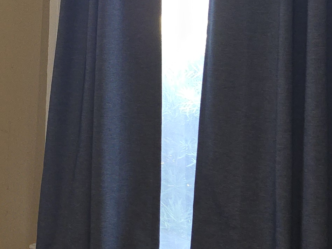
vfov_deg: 15.0
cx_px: -196
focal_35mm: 97
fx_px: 930
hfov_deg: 17.7
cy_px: -7
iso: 125
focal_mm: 5.4
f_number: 1.8
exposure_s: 1/40
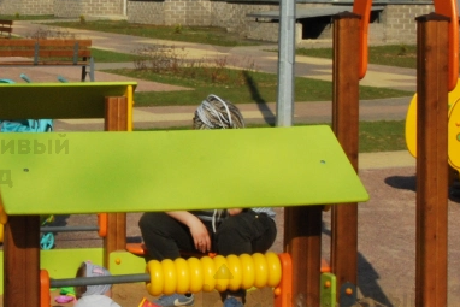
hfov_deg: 18.0
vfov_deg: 12.1
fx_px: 1444
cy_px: 82
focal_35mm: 113
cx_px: 134
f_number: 25
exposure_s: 1/125
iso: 400
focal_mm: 24
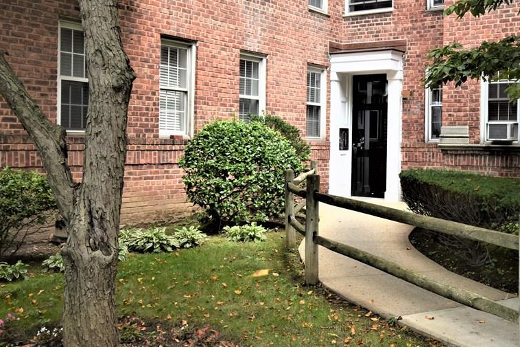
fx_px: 621
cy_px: 147
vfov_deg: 31.1
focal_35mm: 43
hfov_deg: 44.5
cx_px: 363
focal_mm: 20
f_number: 5.6
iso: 110
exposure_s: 1/125
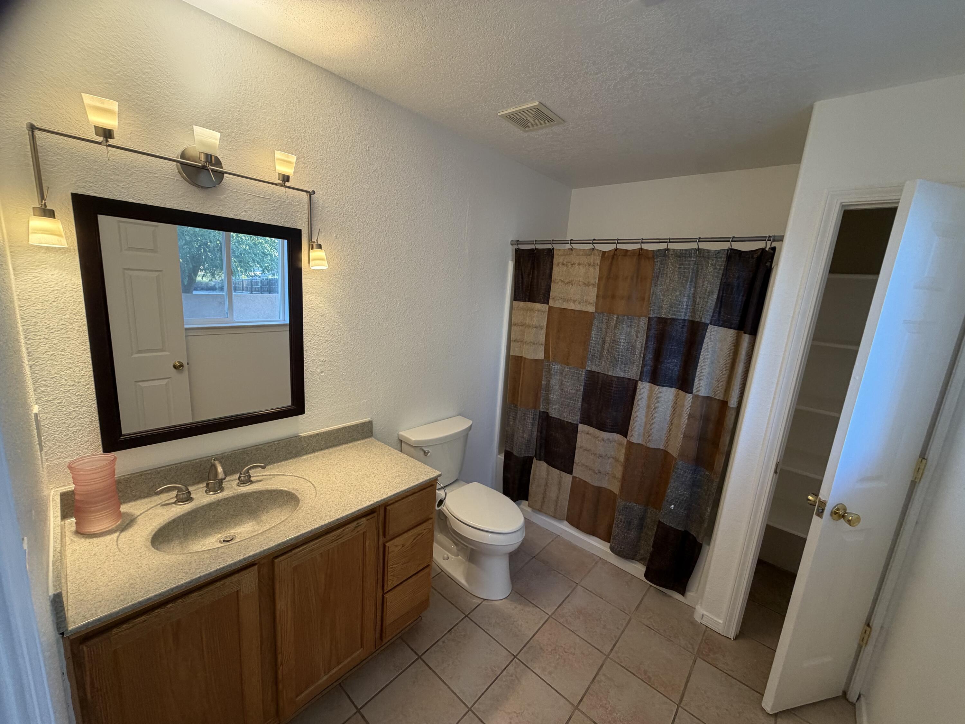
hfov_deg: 102.1
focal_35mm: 14
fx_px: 390
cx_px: 482
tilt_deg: -11.5
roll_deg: -3.9
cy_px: 362
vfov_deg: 85.7
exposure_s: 1/60
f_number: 2.2
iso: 160
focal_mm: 2.22
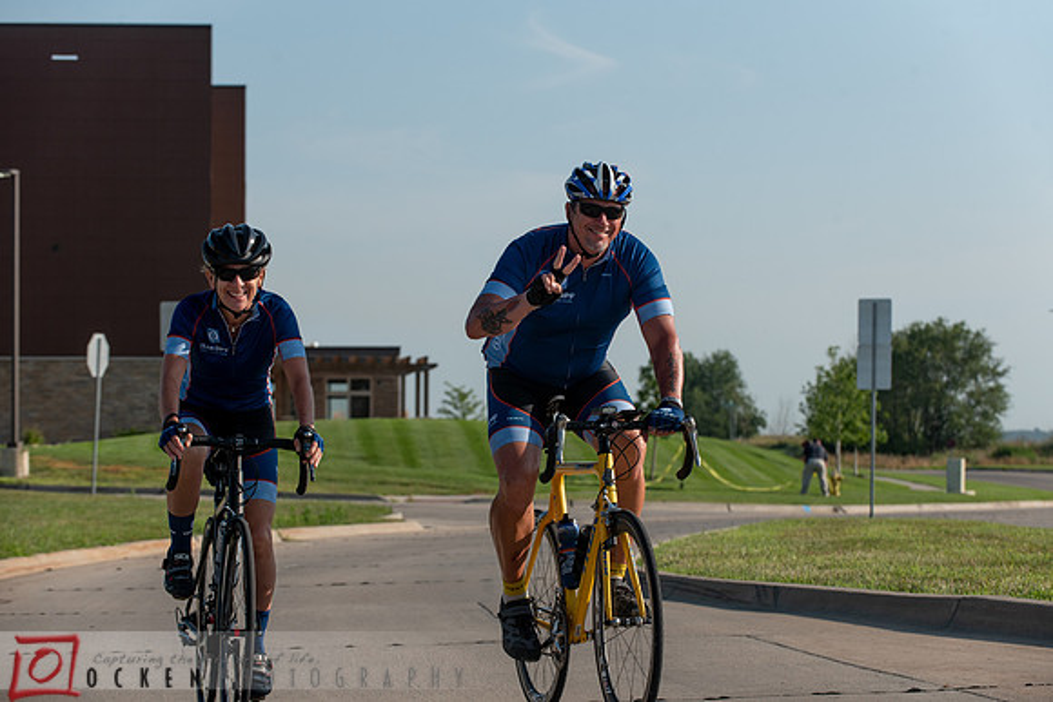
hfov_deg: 18.6
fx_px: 3218
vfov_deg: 12.5
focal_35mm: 110
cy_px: 351
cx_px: 526
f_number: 5.6
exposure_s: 1/1000
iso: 250
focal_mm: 110
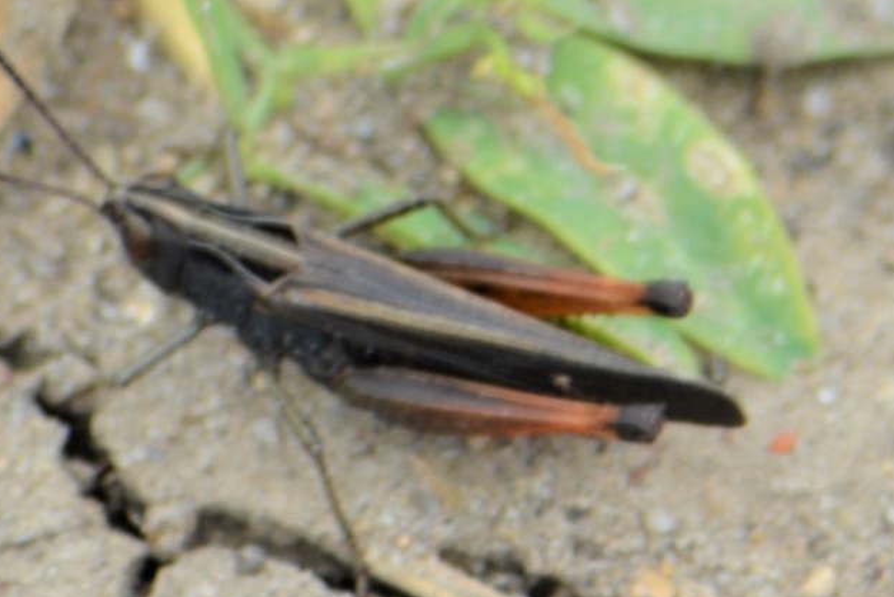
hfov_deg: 3.0
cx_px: 401
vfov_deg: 2.0
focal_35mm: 689
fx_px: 17117
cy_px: 216
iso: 100
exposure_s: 1/125
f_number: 8
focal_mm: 300
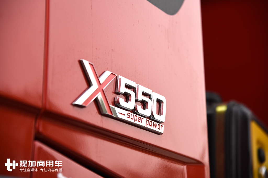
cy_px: 89
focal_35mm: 120
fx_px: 893
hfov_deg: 17.1
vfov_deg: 11.4
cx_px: 134
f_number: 5
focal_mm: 120
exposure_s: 1/250
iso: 100
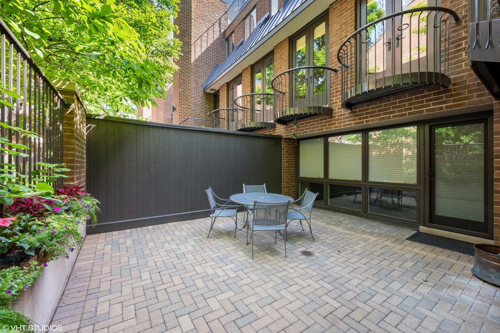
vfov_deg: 81.1
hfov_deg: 104.3
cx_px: 250
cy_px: 166
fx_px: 194
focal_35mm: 14
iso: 100
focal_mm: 14
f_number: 11
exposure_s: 1/13
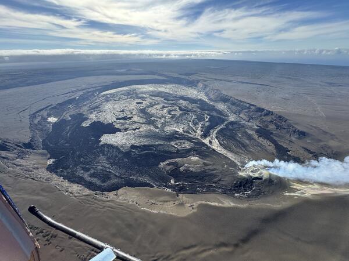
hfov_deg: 102.1
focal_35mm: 14
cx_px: 174
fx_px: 141
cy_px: 130
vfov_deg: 85.7
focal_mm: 2.22
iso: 50
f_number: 2.2
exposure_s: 1/821
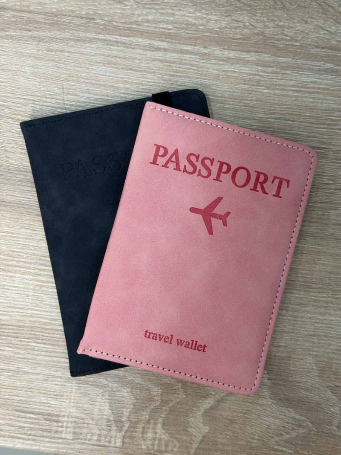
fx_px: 631
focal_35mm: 48
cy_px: 228
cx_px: 170
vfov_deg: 39.7
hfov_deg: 30.3
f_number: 1.78
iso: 50
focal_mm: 6.76
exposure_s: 1/119
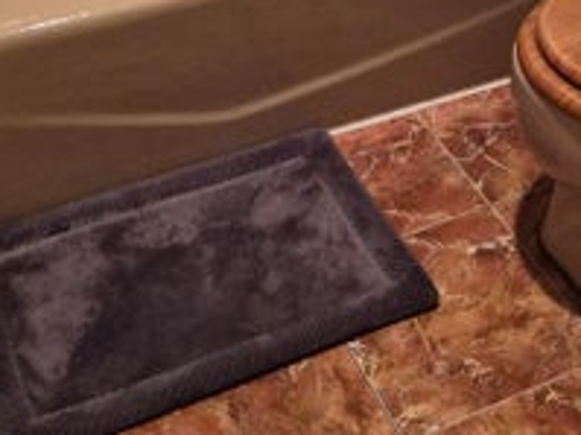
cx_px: 394
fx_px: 1241
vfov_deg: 17.8
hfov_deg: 26.2
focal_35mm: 74
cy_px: -219
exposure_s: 1/120
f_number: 1.8
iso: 640
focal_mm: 5.4
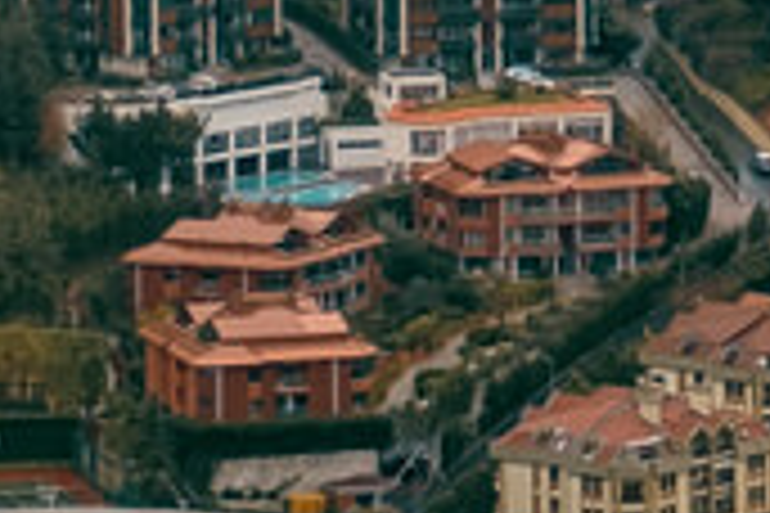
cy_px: -1022
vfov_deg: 2.6
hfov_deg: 3.9
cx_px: 1076
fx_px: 11271
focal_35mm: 527
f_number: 2.5
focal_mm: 50
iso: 100
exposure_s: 1/500
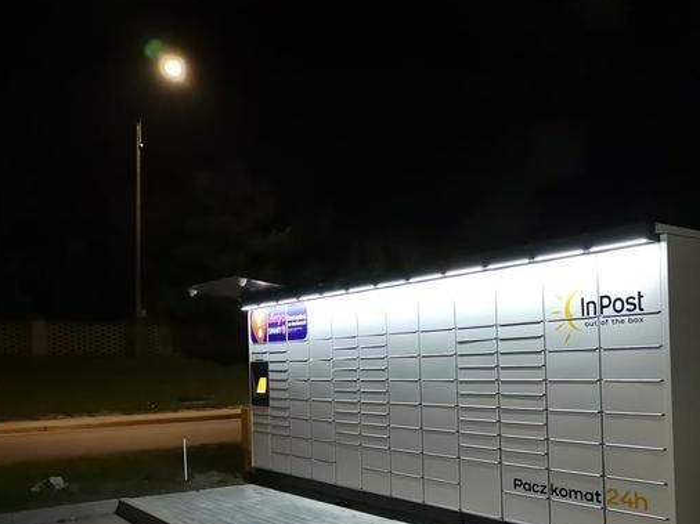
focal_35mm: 36
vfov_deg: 39.1
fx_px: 728
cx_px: 433
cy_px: 355
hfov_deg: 50.9
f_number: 1.8
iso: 800
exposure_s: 1/25
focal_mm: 4.75
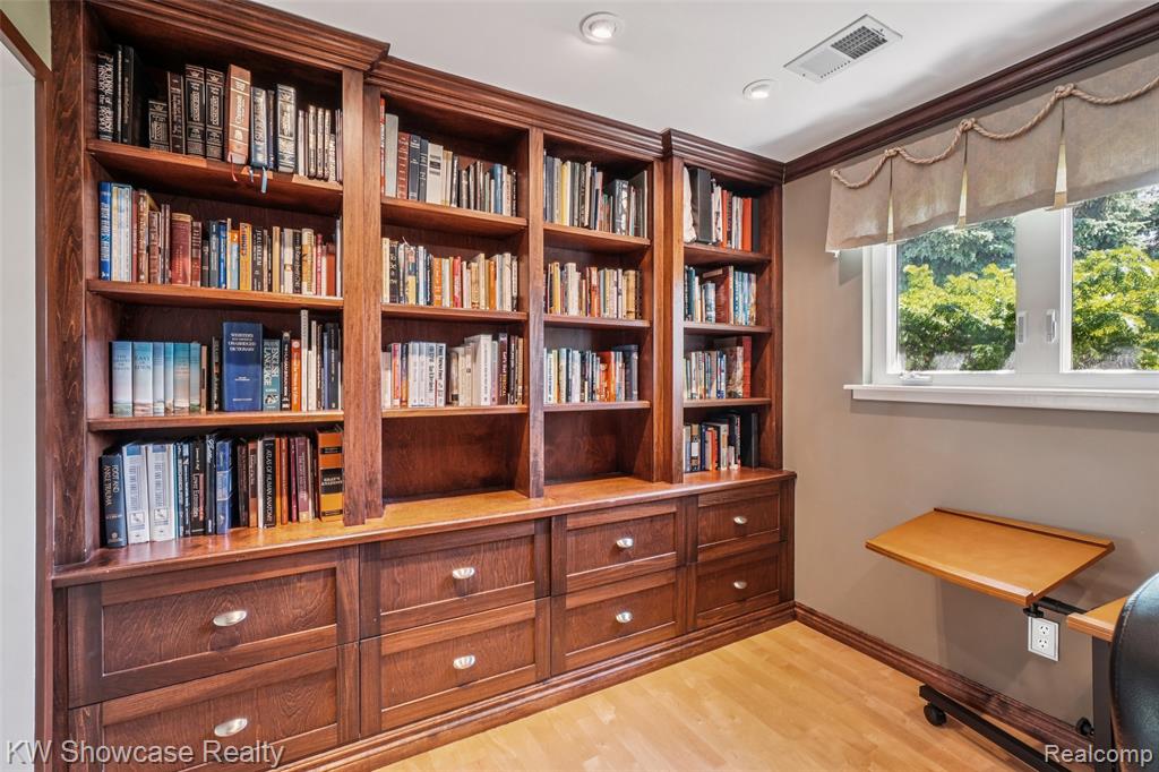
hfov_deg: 100.4
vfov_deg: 77.3
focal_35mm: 15
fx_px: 483
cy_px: 386
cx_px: 580
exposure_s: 1/3.33
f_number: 8
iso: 400
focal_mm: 10
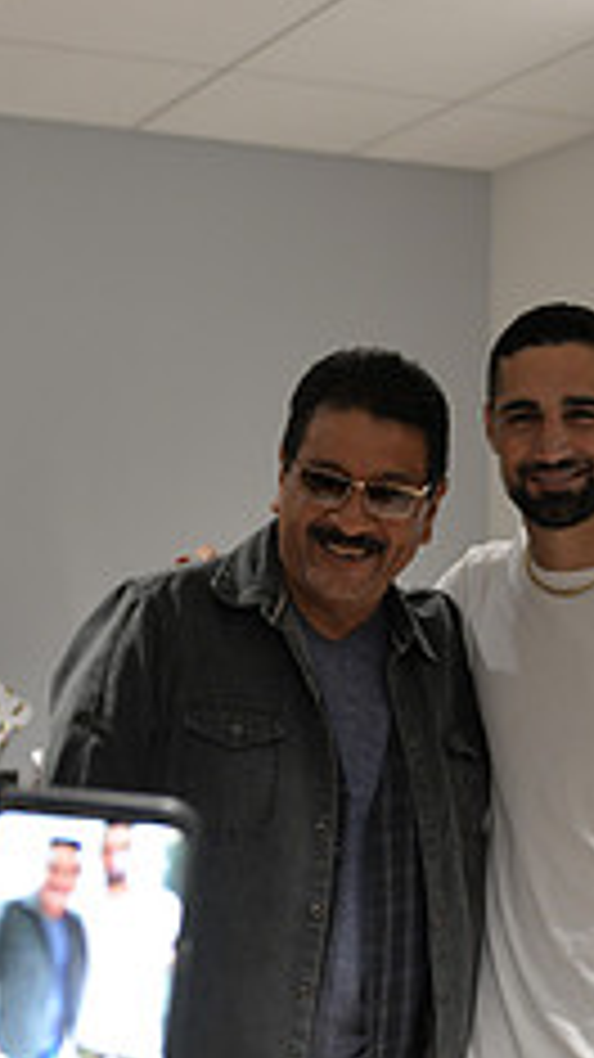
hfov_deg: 19.4
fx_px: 1738
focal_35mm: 62
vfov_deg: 33.4
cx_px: 324
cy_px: 754
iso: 800
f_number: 2.8
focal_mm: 24
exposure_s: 1/60
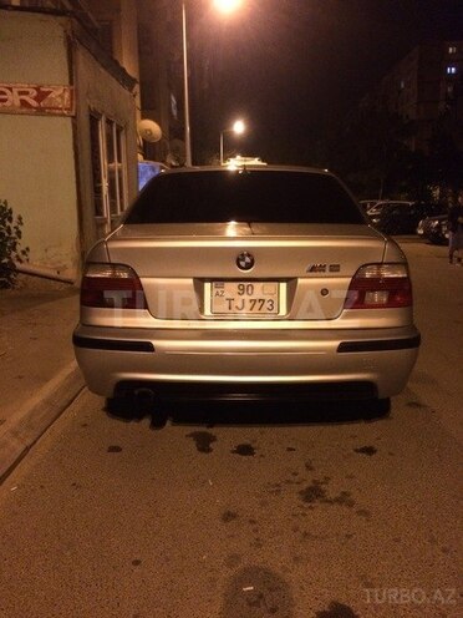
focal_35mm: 29
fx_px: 517
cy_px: 309
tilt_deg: -11.6
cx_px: 232
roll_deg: +2.3
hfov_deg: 48.2
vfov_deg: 61.7
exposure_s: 1/17
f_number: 2.2
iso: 400
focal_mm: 4.15
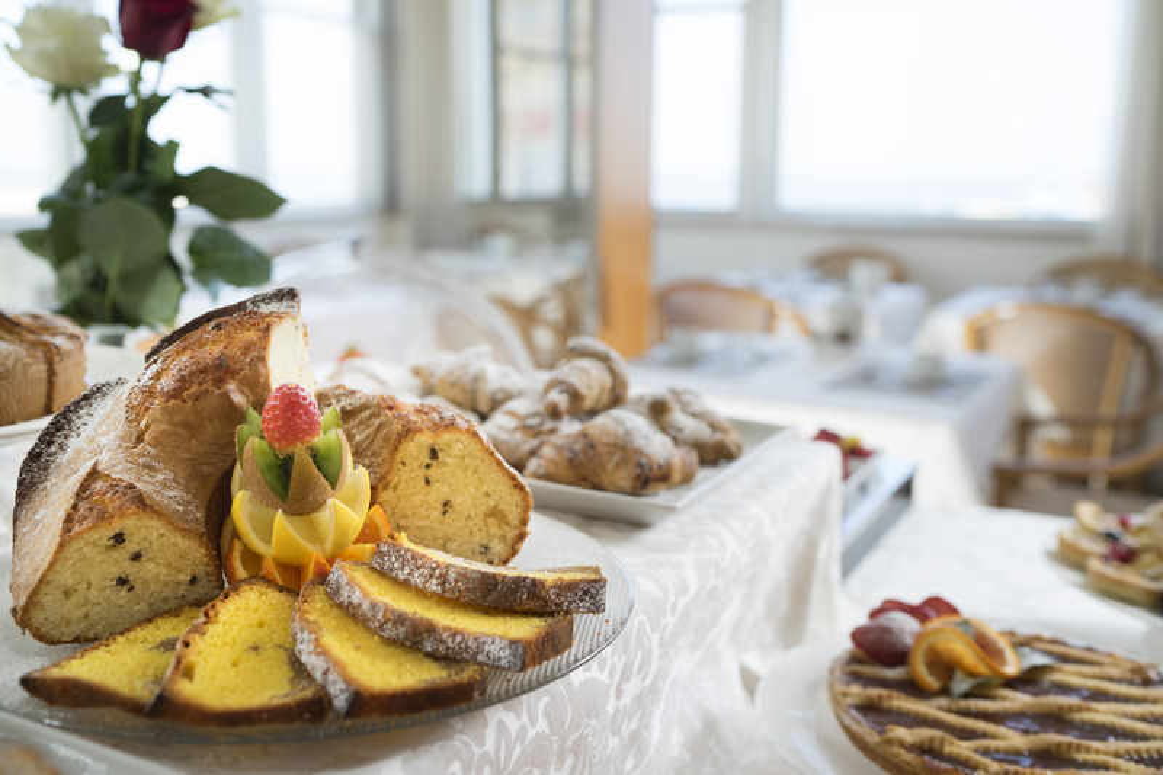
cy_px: 388
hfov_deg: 54.4
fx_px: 1130
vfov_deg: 37.8
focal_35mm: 35
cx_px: 582
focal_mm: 35
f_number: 3.5
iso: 100
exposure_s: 1/100
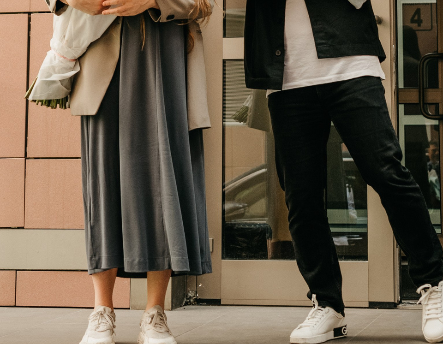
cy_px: -82
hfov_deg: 16.4
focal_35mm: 118
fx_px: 1530
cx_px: 285
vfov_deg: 12.5
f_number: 3.5
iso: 400
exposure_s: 1/320
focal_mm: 40
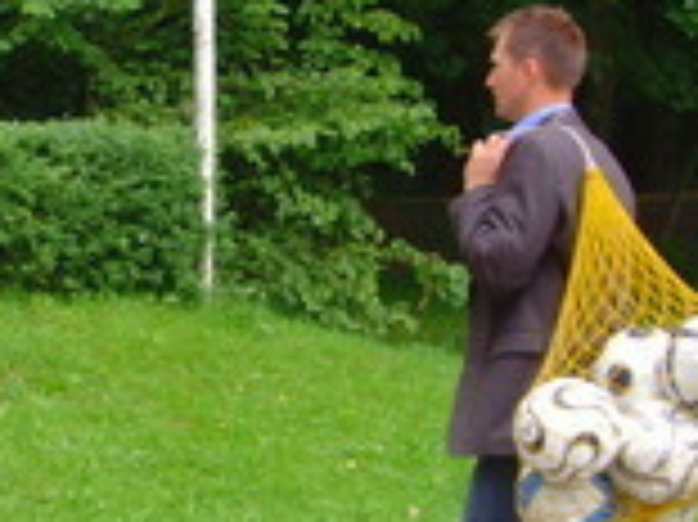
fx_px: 2539
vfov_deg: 11.7
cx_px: 18
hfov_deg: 15.4
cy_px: 272
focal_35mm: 126
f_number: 3.5
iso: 100
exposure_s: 1/90
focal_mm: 6.6
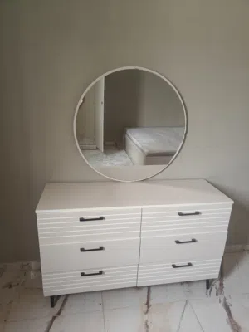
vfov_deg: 71.6
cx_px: 124
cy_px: 166
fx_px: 230
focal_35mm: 24
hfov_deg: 56.8
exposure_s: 1/57
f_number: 1.8
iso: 200
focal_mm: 5.59
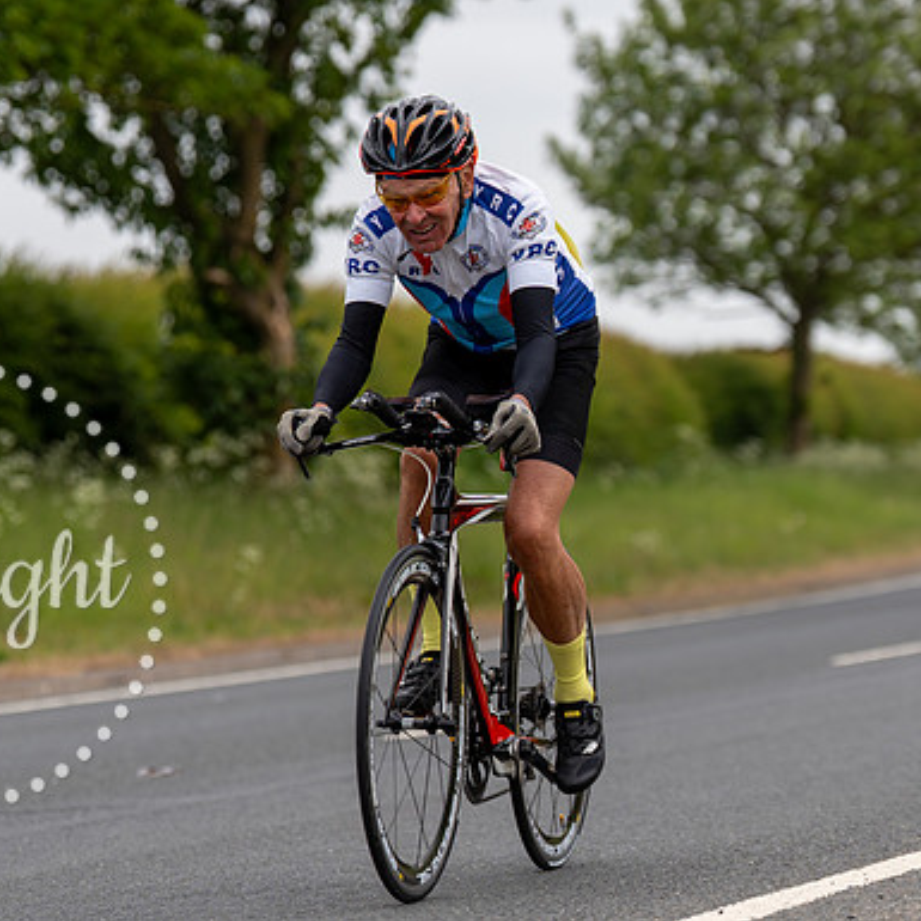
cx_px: 522
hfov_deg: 9.4
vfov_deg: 9.4
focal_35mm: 187
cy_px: 384
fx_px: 5629
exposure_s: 1/1250
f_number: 3.2
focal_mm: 108
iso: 160
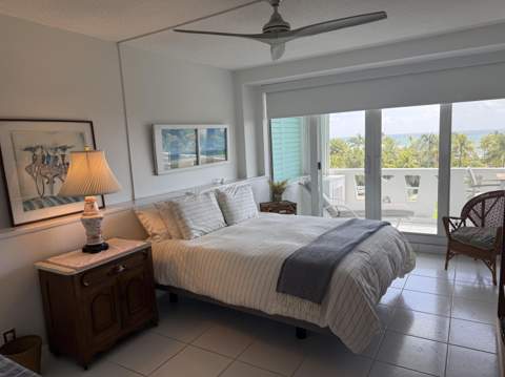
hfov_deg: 71.7
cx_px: 252
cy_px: 188
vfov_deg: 56.7
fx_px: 350
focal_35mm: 24
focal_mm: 6.76
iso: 100
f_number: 1.78
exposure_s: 1/361
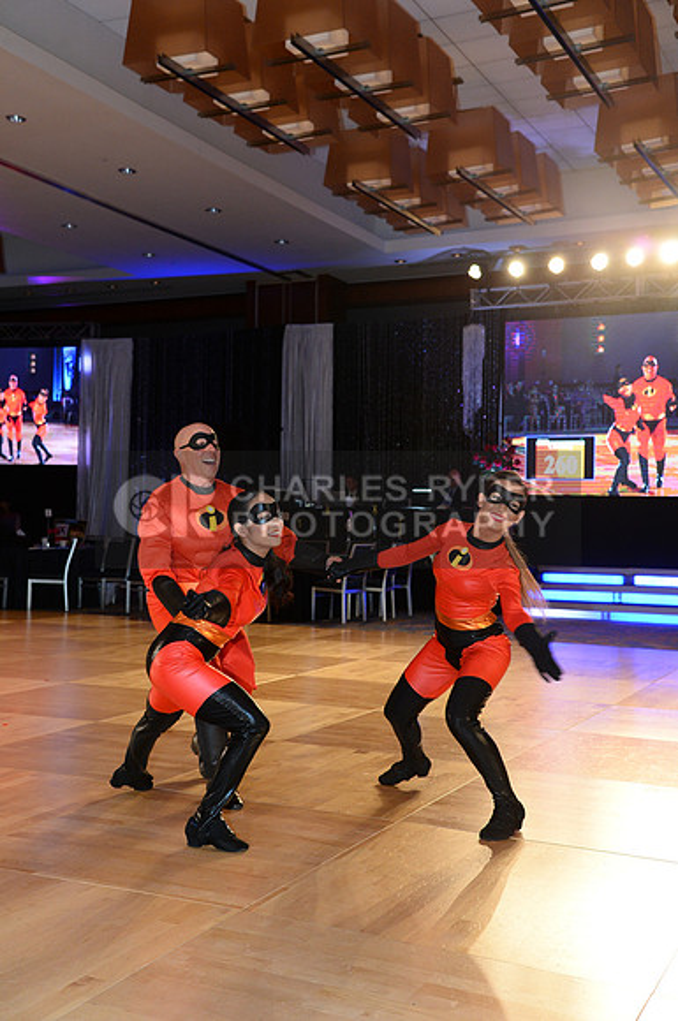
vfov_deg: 44.6
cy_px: 510
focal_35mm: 44
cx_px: 339
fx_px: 1247
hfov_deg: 30.4
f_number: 5
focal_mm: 44
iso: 2000
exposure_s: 1/250
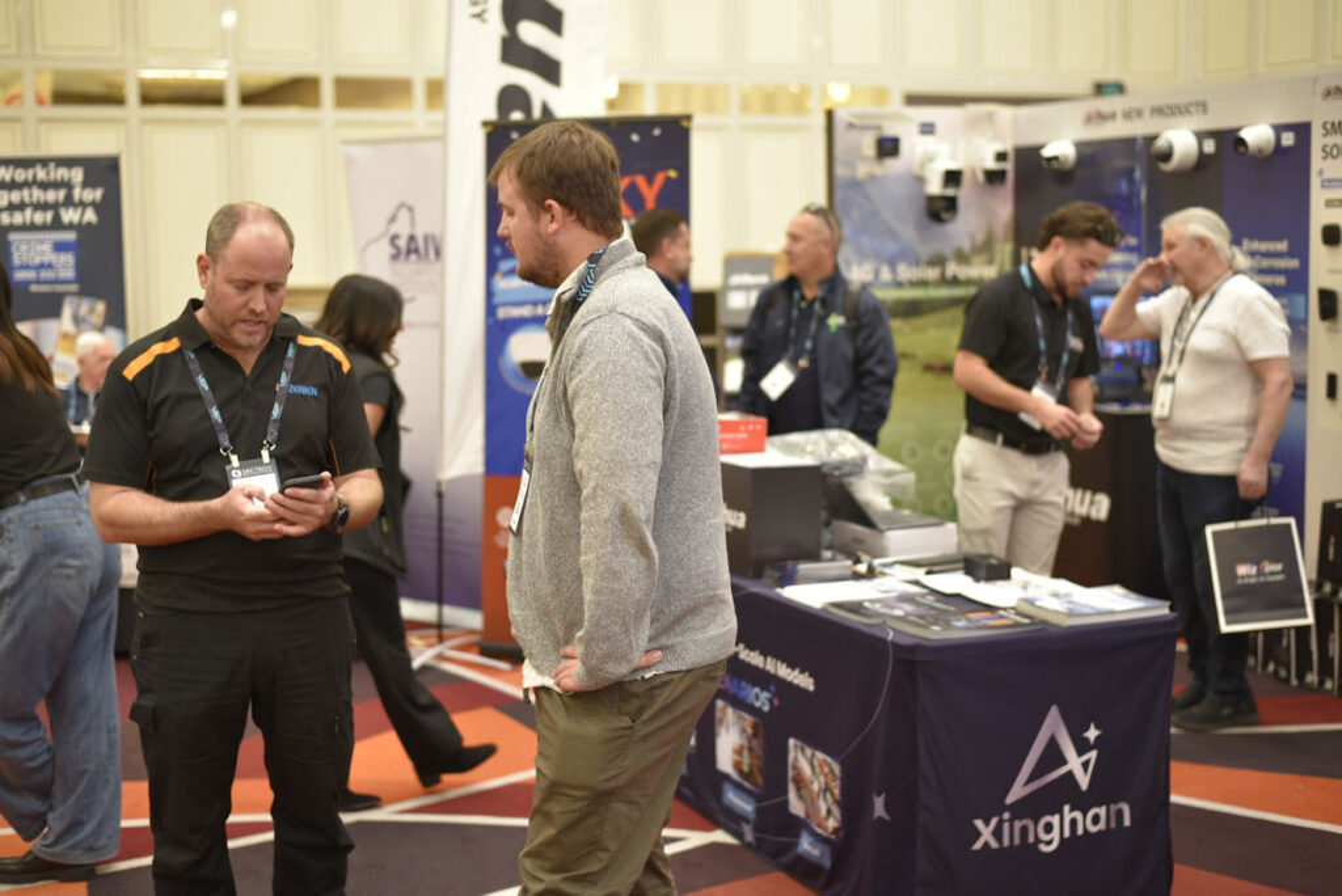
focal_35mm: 50
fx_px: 1865
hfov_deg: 39.6
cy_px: 448
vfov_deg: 27.0
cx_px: 671
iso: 800
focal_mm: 50
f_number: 2.2
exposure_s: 1/60
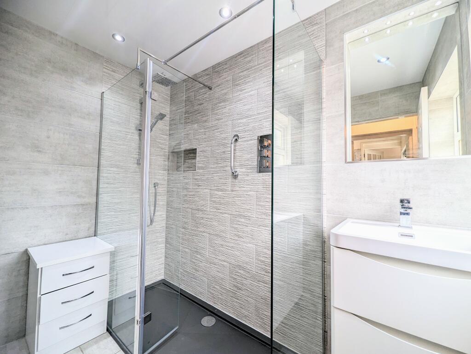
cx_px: 236
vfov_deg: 90.1
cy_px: 177
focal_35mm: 13
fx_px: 177
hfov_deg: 106.1
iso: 47
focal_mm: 1.95
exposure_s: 1/73
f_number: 2.2
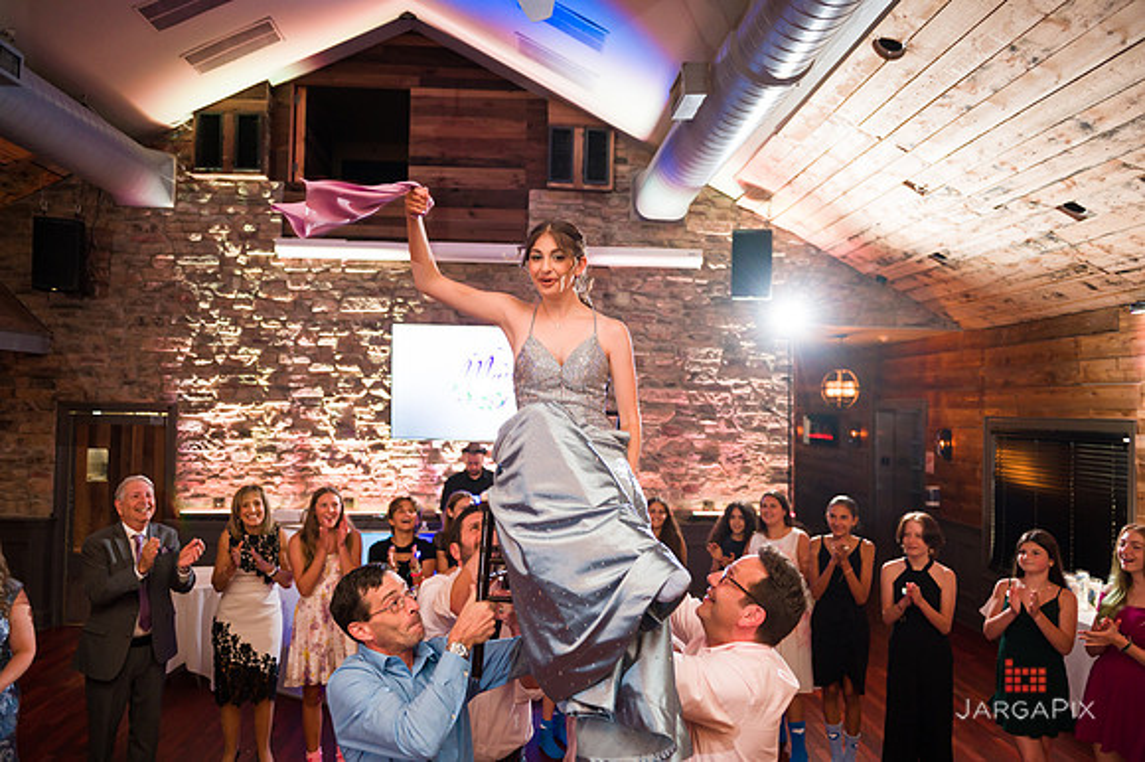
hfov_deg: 73.8
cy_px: 381
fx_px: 763
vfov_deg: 53.1
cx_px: 572
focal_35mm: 24
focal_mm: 24
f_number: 3.2
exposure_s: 1/125
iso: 1250
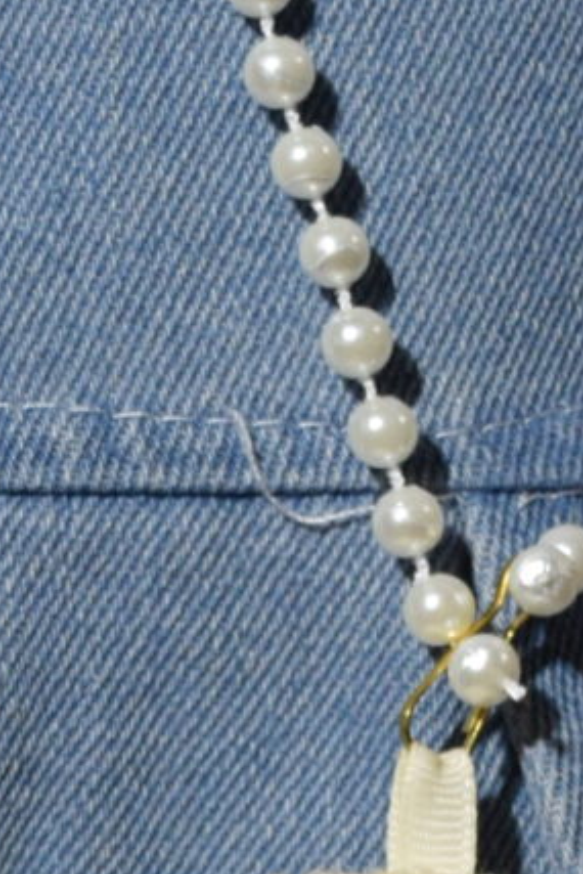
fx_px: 6116
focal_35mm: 252
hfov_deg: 5.4
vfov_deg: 8.1
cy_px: 1095
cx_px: -14
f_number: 6.3
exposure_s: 1/160
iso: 800
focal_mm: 28
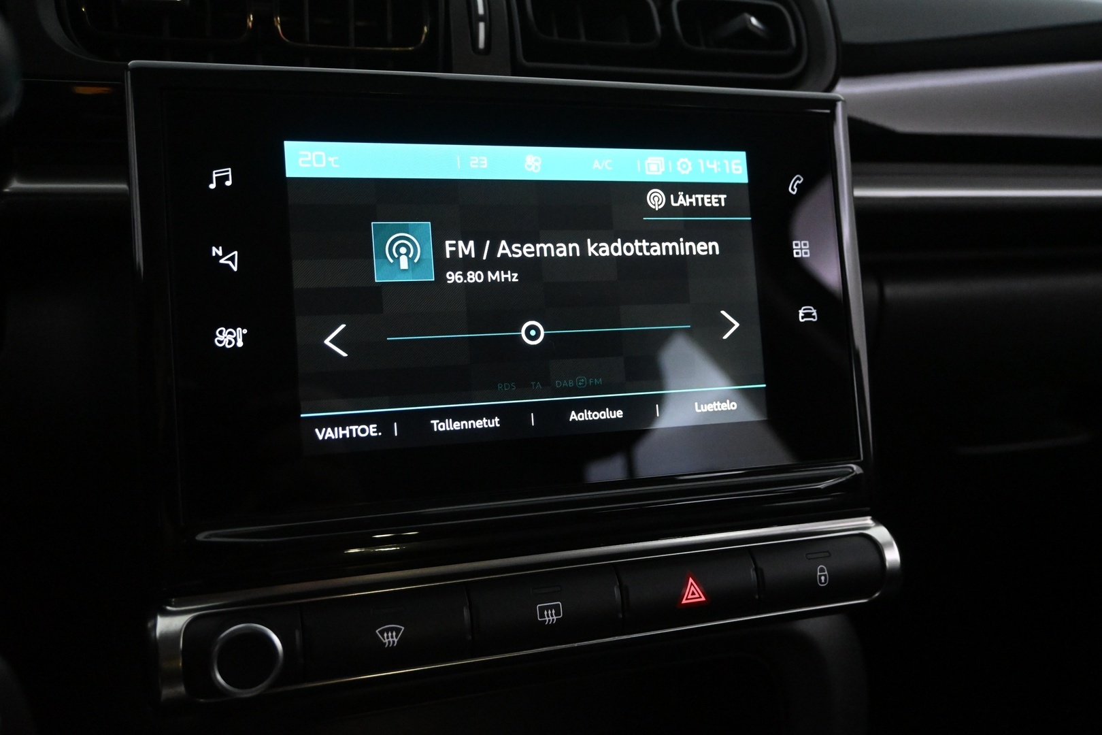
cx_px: 551
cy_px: 368
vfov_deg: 40.8
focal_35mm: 32
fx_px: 987
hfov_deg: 58.3
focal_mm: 21.5
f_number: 4
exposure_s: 1/80
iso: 5000
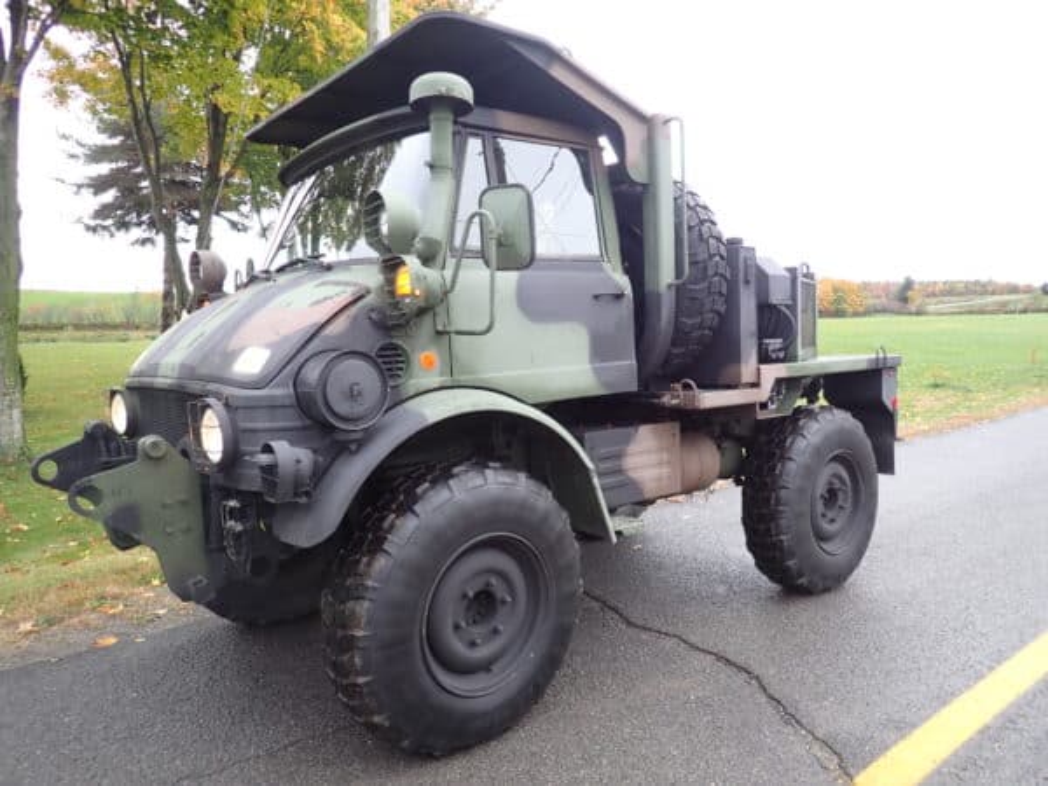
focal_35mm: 25
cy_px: 393
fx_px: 757
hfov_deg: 69.4
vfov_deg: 54.9
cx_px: 524
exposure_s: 1/160
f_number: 2
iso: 100
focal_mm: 4.5
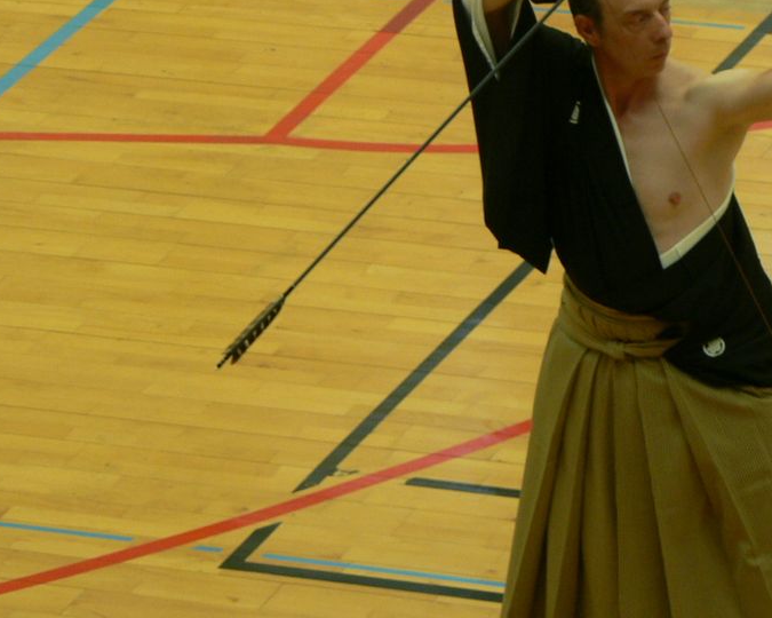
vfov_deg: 4.4
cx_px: 635
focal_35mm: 349
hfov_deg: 5.5
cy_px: 181
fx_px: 7974
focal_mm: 33.5
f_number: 3.3
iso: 100
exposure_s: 1/25
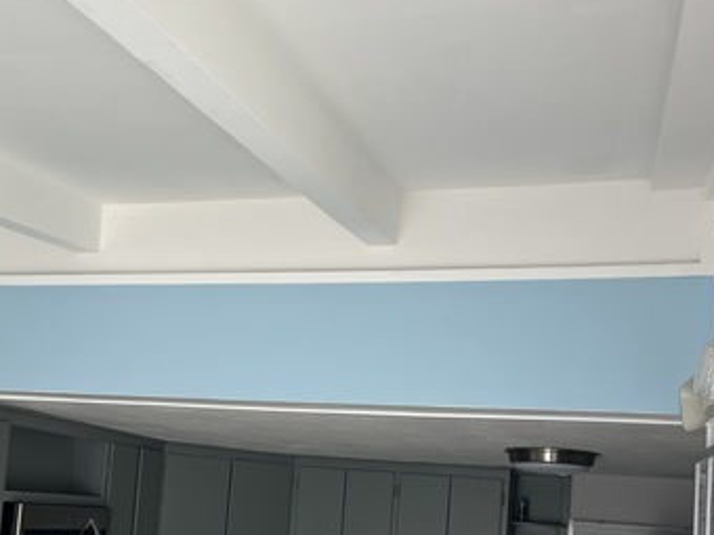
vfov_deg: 28.0
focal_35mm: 51
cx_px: 213
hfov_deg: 36.9
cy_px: 426
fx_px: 1052
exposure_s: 1/121
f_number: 1.5
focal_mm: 5.7
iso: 64
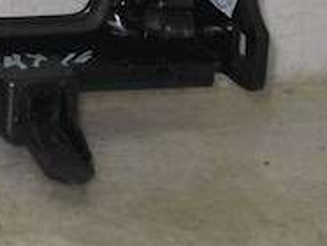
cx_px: -167
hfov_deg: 13.2
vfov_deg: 10.4
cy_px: -42
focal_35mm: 141
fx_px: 1334
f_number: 5.5
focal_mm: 6.72
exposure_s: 1/30
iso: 80
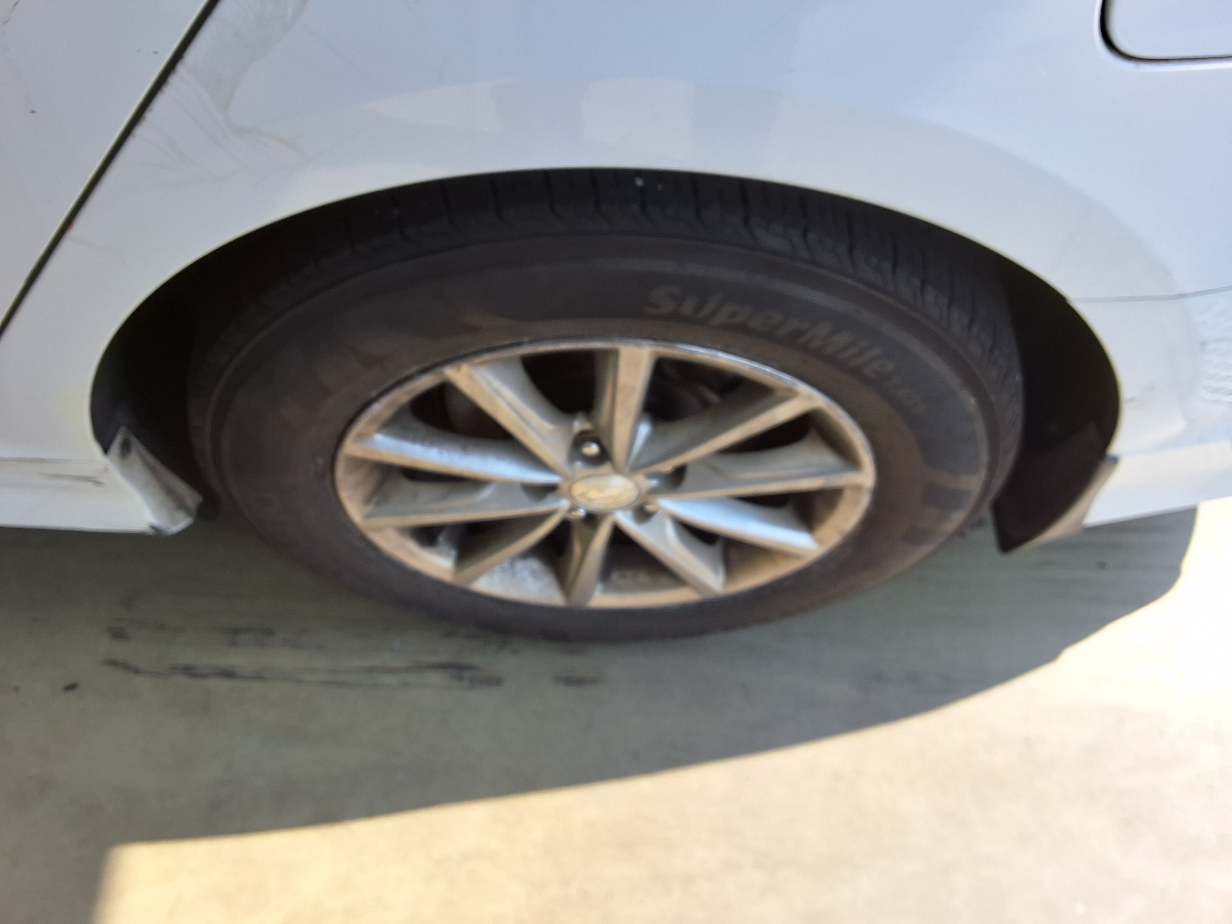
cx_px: 616
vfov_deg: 49.7
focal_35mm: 28
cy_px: 462
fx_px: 997
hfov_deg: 63.4
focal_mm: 2.91
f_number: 1.9
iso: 32
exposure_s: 1/654
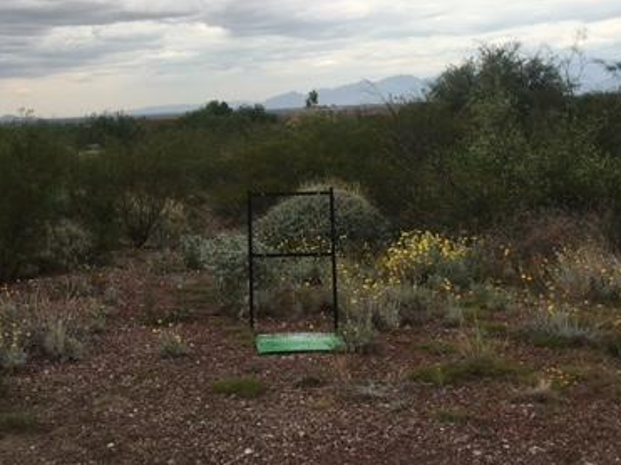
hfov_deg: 37.6
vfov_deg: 28.9
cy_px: 157
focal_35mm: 50
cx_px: 186
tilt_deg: -3.4
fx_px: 897
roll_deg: +2.8
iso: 25
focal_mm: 4.15
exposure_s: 1/1040
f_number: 2.2
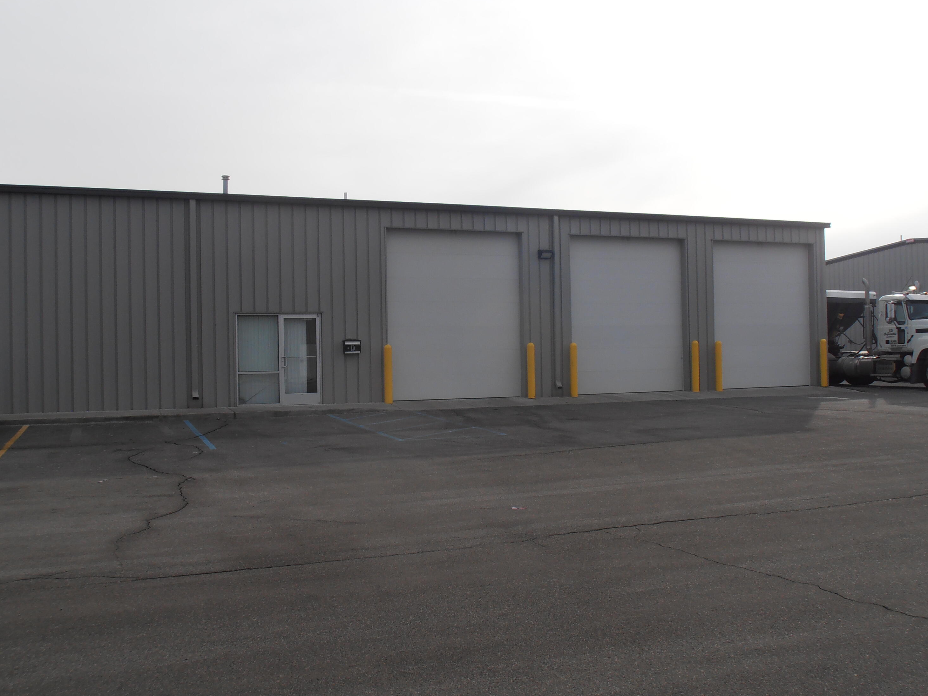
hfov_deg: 49.0
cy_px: 350
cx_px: 461
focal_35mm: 38
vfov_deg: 37.7
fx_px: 1019
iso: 80
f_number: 9.9
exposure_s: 1/200
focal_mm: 6.61
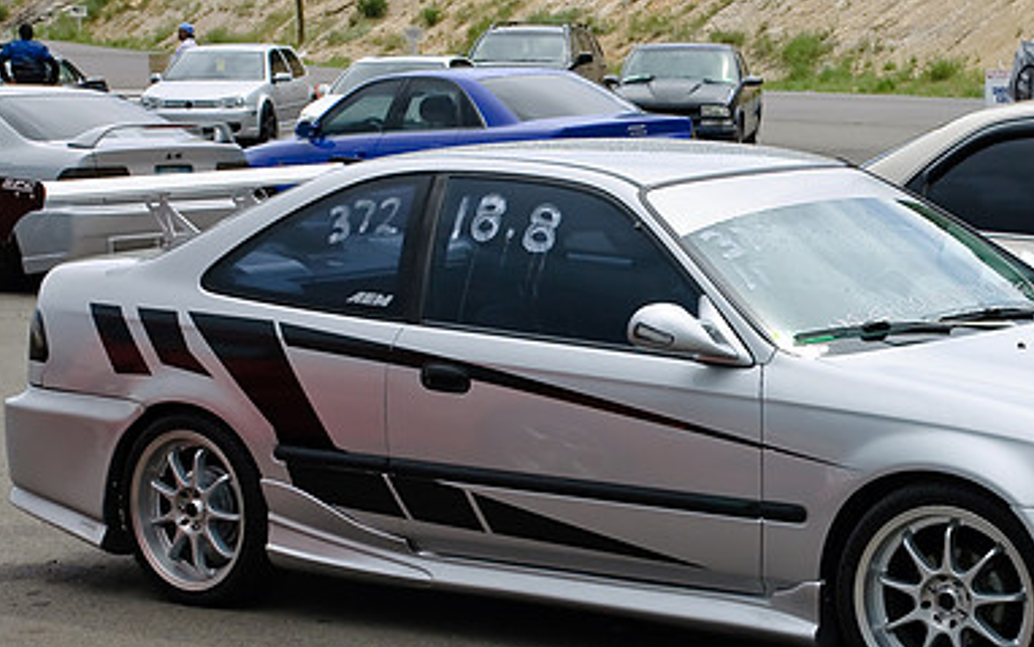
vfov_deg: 12.8
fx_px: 2875
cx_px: 761
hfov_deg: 20.2
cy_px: 428
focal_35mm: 102
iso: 200
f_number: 10
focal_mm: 44
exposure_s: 1/320
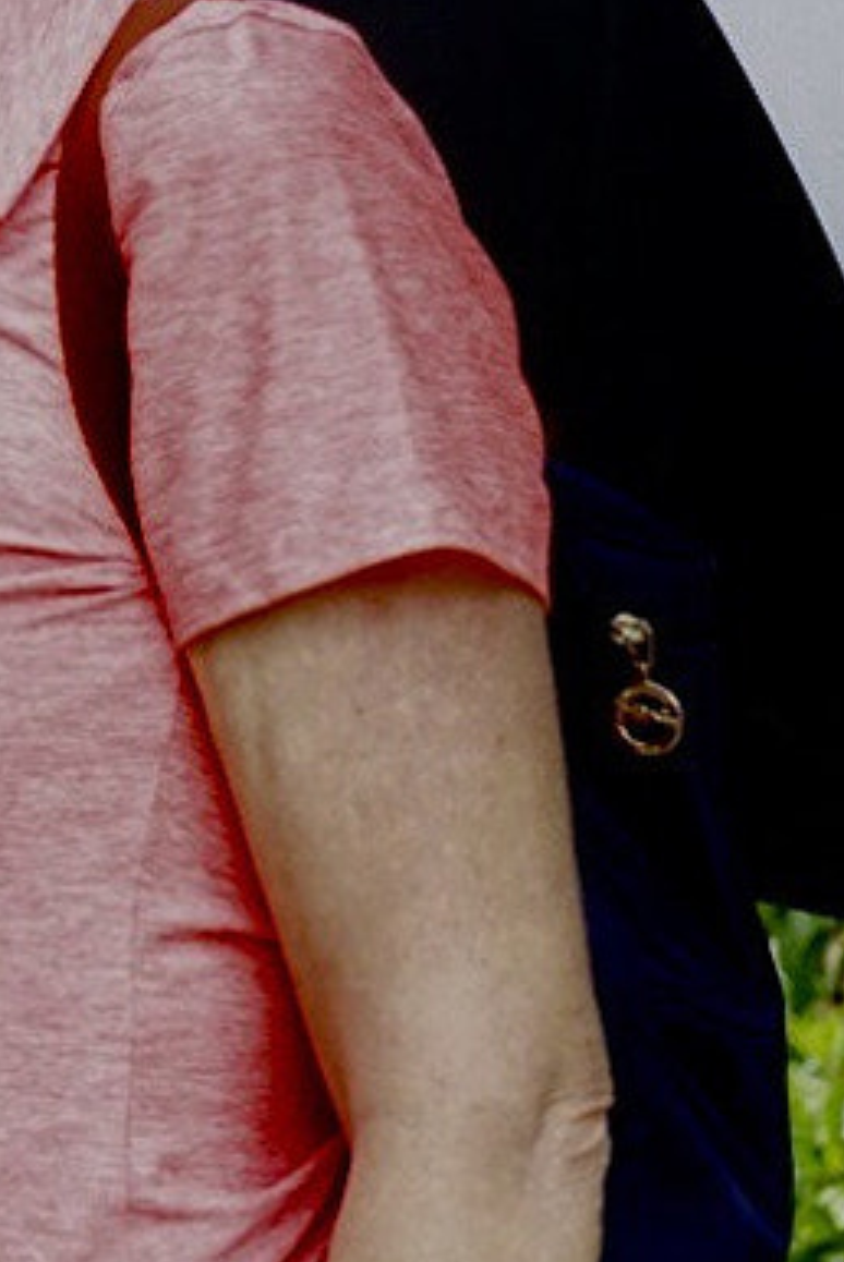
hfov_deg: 6.4
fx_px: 7126
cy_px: -433
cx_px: -1194
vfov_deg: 9.9
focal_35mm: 203
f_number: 5
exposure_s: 1/60
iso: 1250
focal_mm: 49
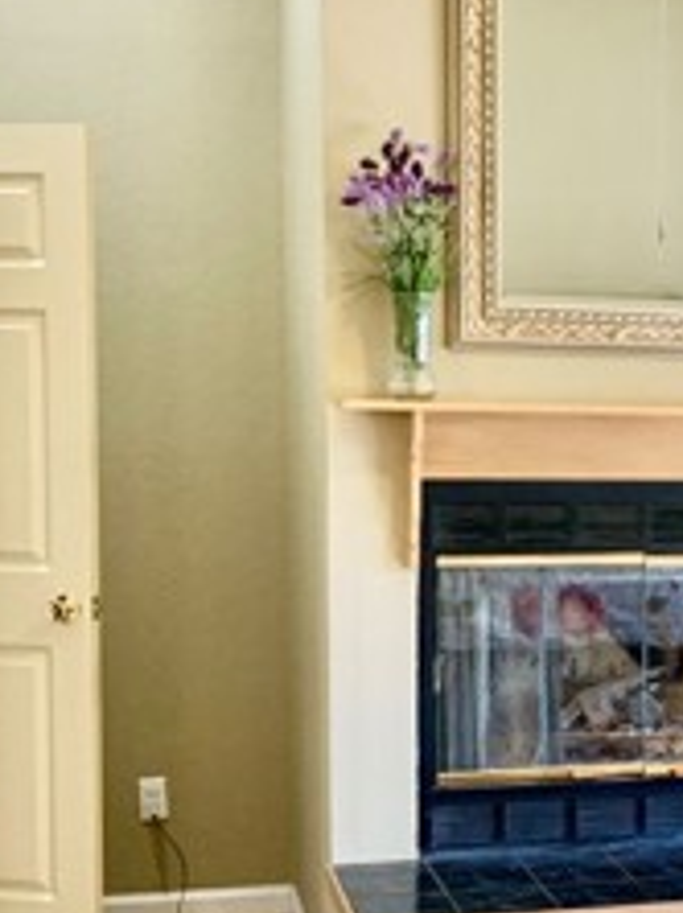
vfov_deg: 25.9
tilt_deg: -5.1
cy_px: 600
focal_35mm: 75
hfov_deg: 18.6
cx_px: 802
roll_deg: -0.5
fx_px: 1977
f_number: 1.8
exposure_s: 1/60
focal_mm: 4.25
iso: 200
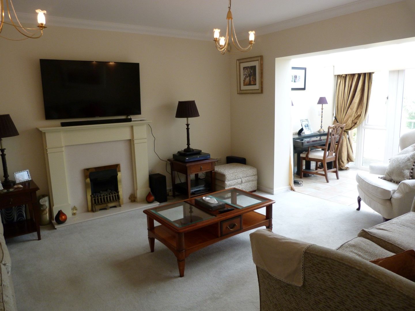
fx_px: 300
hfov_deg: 69.4
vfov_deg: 54.9
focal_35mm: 25
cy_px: 156
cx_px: 208
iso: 160
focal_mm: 4.5
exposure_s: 1/60
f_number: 2.8
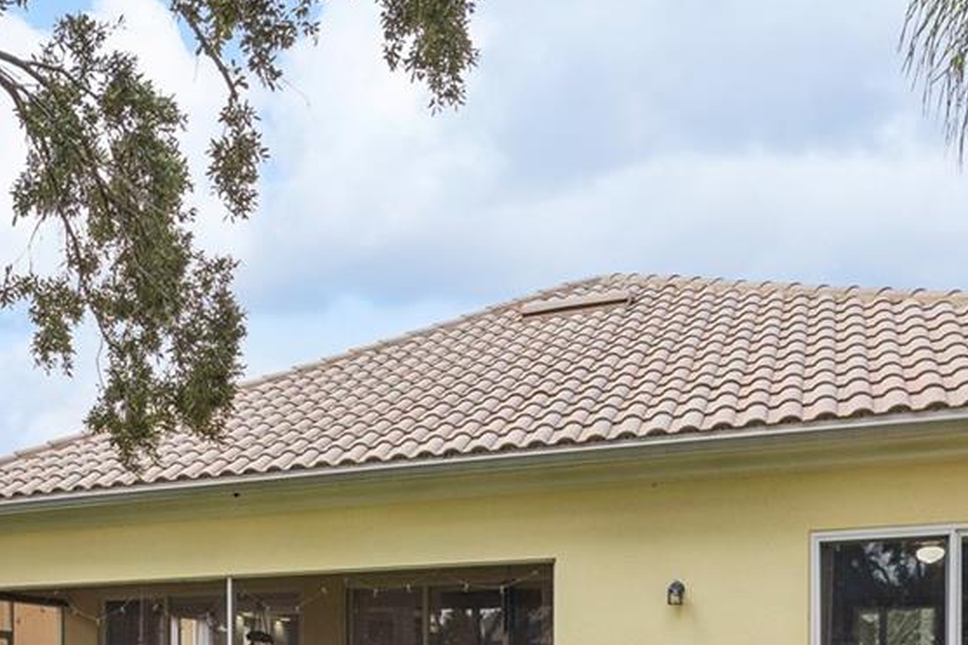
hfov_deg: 39.8
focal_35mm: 46
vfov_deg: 26.8
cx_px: 109
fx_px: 1236
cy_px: 715
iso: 80
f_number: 10
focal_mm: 16
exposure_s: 1/50
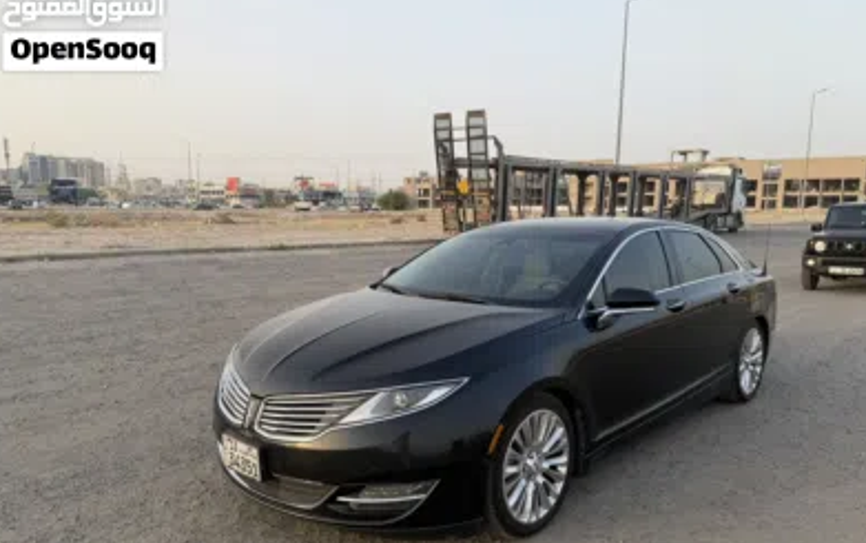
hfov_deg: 70.4
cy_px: 315
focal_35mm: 26
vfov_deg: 47.5
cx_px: 436
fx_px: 614
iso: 80
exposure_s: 1/750
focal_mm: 6.76
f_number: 1.78
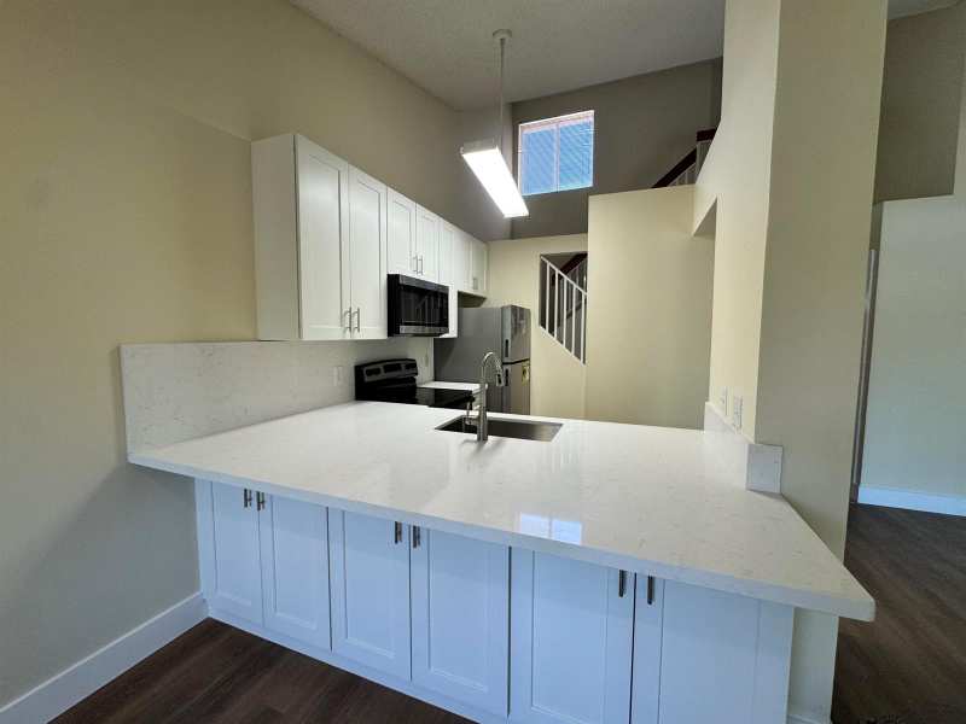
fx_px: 391
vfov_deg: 85.7
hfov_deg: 102.1
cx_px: 483
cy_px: 362
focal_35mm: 14
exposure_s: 1/120
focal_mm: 2.22
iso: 125
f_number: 2.2
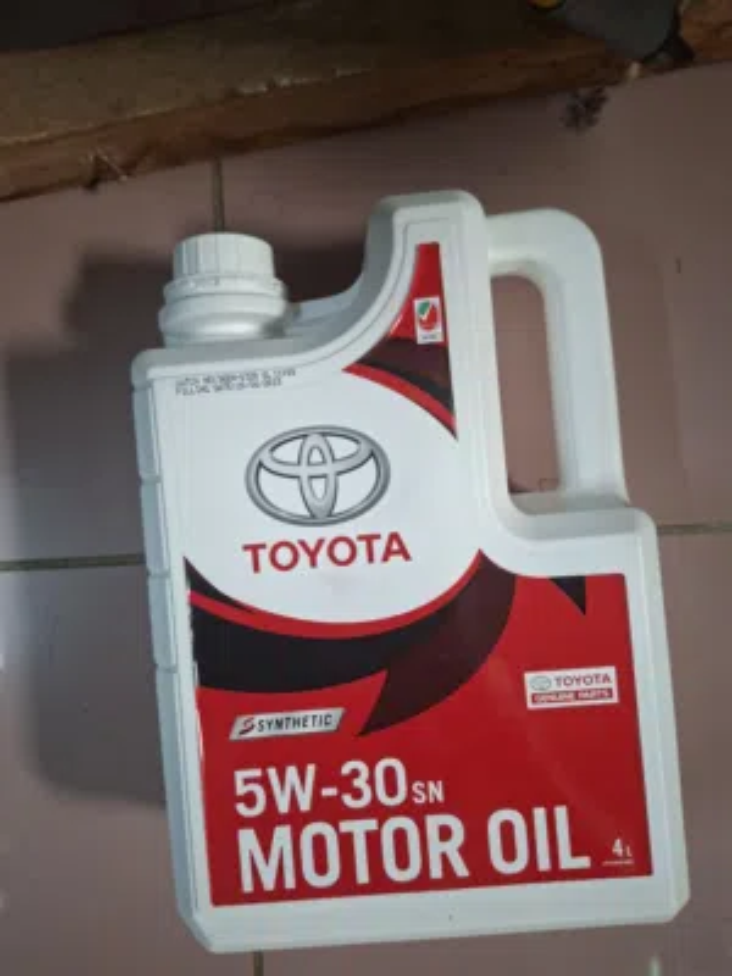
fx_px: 648
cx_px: 366
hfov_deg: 58.9
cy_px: 488
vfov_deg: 73.9
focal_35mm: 23
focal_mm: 5.54
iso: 320
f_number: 1.8
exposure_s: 1/33
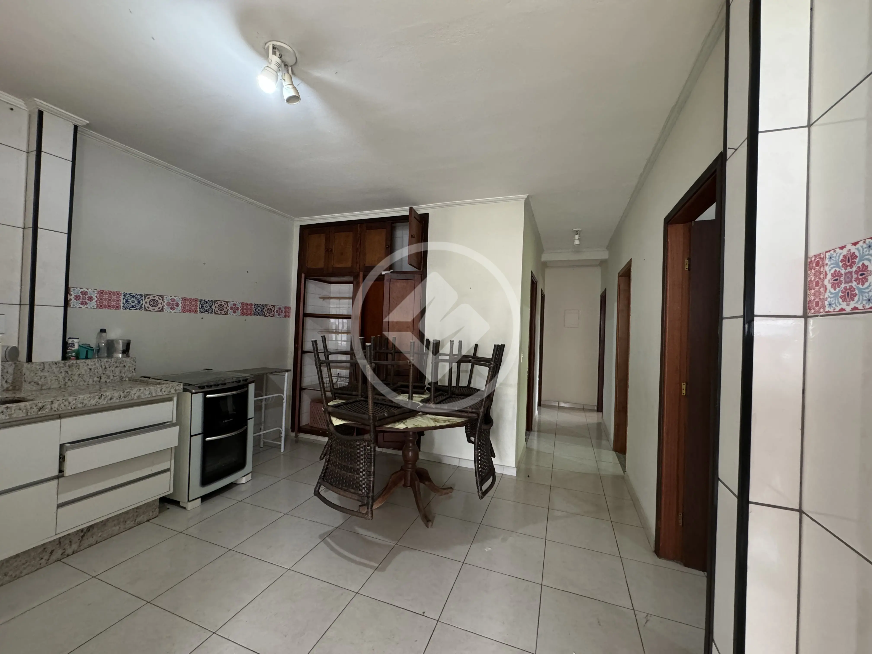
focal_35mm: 14
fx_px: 353
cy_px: 327
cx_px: 436
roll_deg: -1.5
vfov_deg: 85.7
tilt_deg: +1.5
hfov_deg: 102.1
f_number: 2.2
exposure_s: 1/60
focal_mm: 2.22
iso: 320
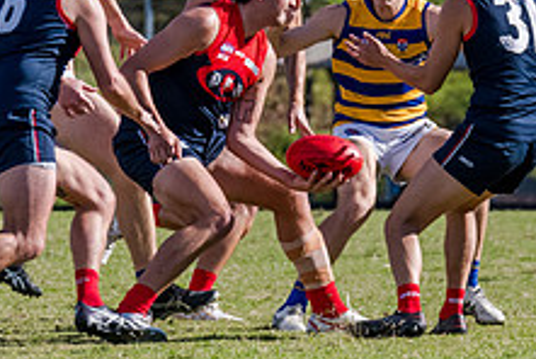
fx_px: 14700
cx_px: 350
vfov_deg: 1.4
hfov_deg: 2.1
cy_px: 27
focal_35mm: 986
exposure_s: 1/1600
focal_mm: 270
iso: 800
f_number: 8
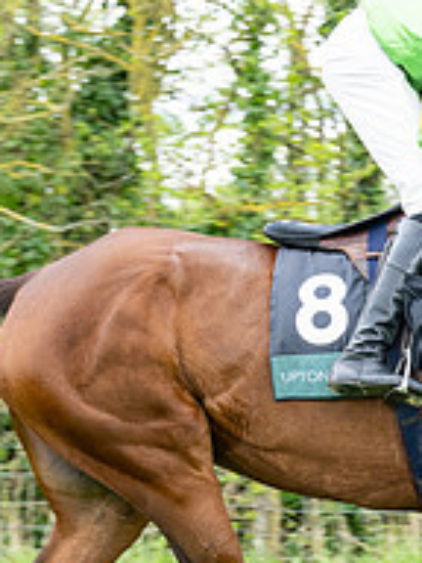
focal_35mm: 249
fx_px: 4047
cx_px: 574
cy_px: 342
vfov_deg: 8.0
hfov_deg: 5.9
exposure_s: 1/500
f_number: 5
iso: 400
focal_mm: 70
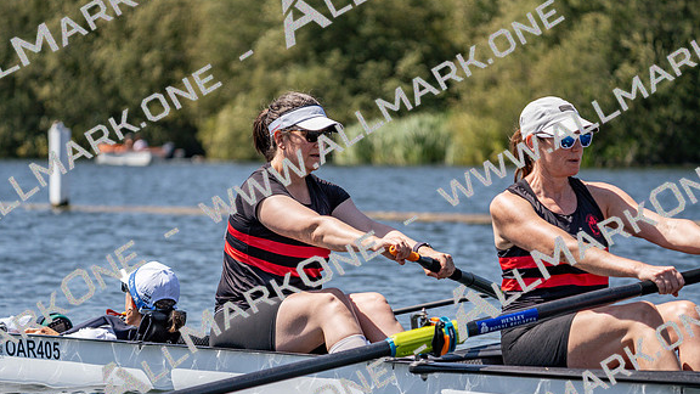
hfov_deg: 10.2
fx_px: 3916
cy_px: 227
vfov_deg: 5.8
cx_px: 349
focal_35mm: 211
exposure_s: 1/2000
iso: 250
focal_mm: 200
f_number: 5.6
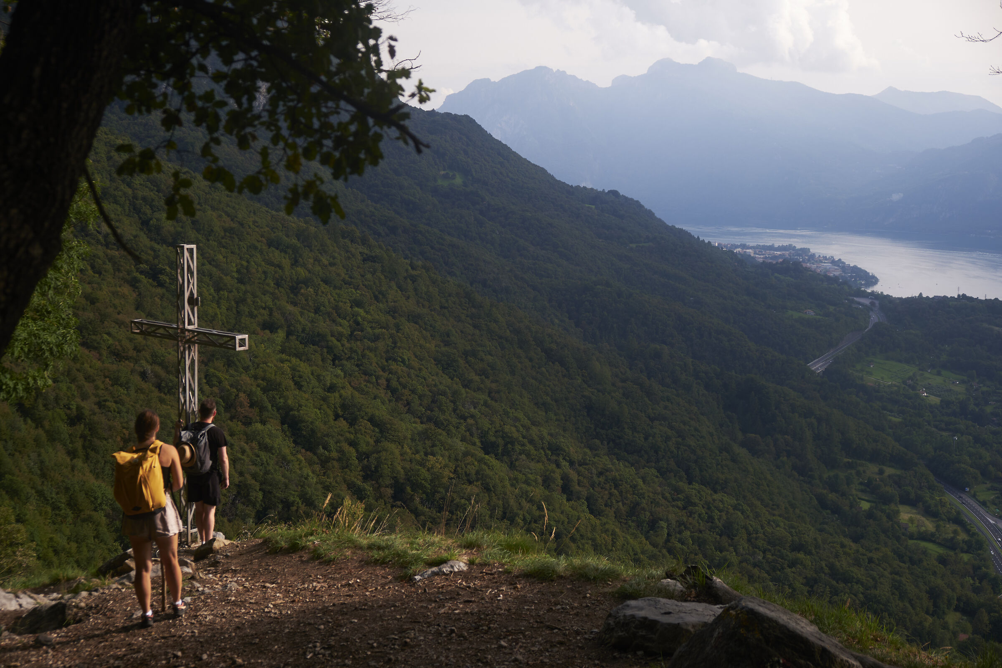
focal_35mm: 47
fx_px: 1308
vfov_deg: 28.6
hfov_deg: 41.9
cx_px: 501
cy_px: 334
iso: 160
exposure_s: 1/105
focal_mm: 31.5
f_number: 4
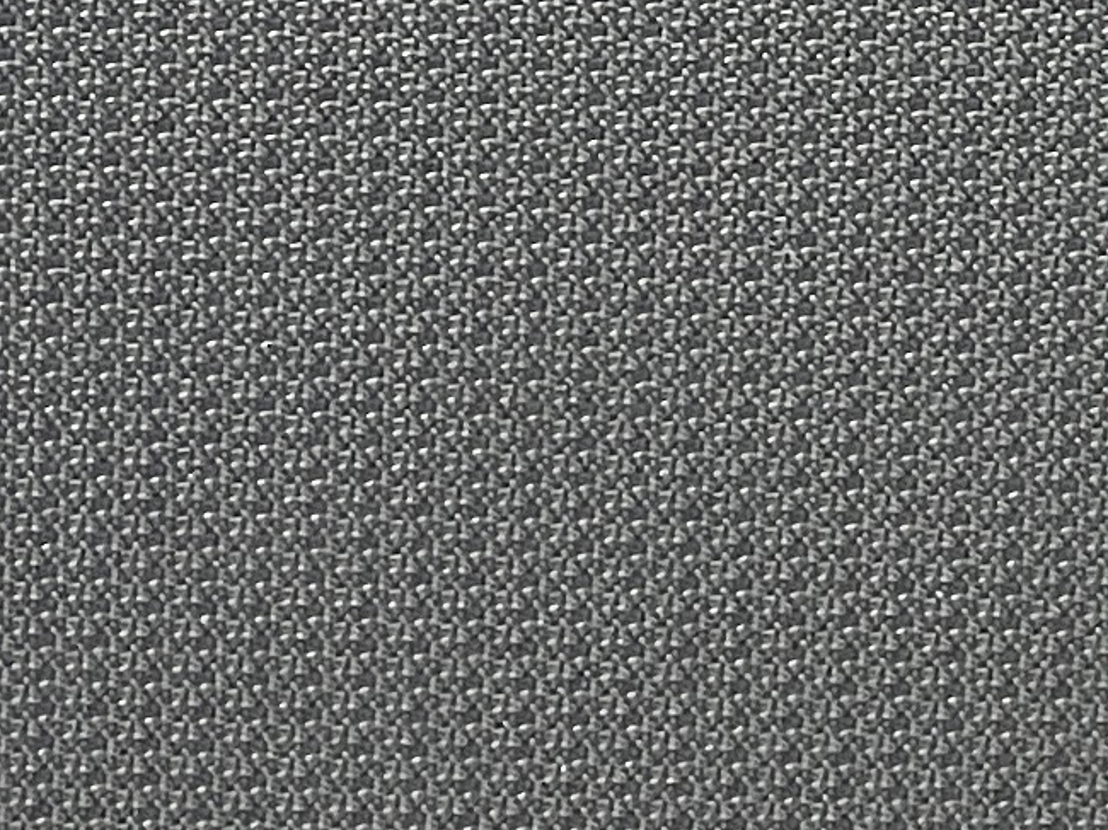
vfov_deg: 3.1
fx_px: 15294
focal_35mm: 478
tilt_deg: -1.9
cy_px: 2151
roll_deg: +1.0
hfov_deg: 4.1
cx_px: -1577
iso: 250
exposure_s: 1/60
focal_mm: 9
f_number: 2.8
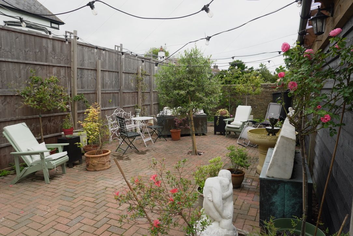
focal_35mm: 24
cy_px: 118
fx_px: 235
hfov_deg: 73.7
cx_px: 176
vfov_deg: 53.2
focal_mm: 16
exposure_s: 1/160
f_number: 5.6
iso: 100
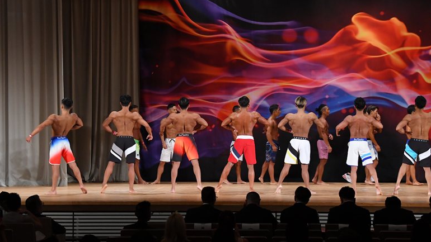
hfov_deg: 21.8
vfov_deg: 12.4
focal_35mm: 98
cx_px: 216
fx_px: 1120
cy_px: 112
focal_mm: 62
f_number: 5.6
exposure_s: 1/400
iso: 3200
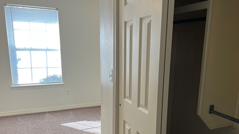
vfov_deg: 36.2
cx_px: 132
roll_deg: -1.1
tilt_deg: -13.3
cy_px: 93
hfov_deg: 60.9
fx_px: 203
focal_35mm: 32
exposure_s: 1/120
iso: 50
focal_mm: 5.7
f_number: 1.5
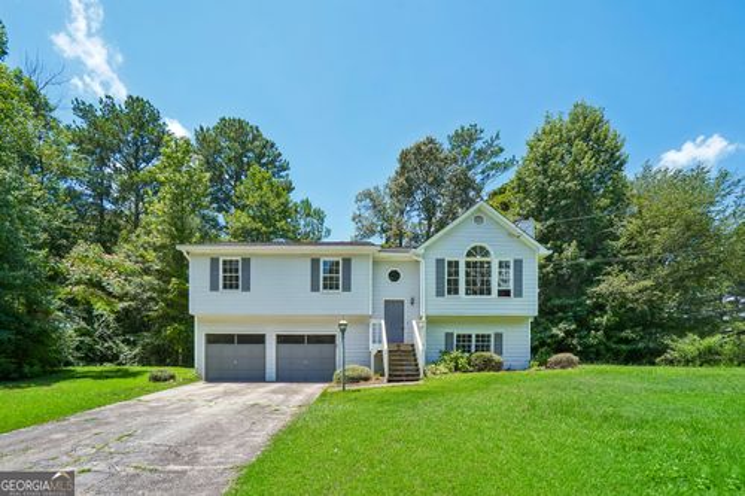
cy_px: 248
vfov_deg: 73.7
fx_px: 331
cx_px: 372
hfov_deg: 96.8
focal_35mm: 16
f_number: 9
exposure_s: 1/400
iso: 400
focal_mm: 16
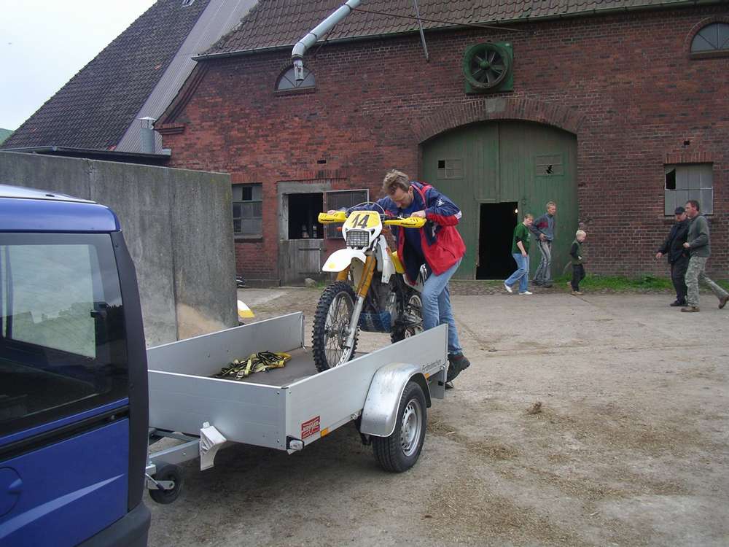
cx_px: 364
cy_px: 274
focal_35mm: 37
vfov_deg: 38.7
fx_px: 779
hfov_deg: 50.1
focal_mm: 5.7
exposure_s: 1/100
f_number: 2.8
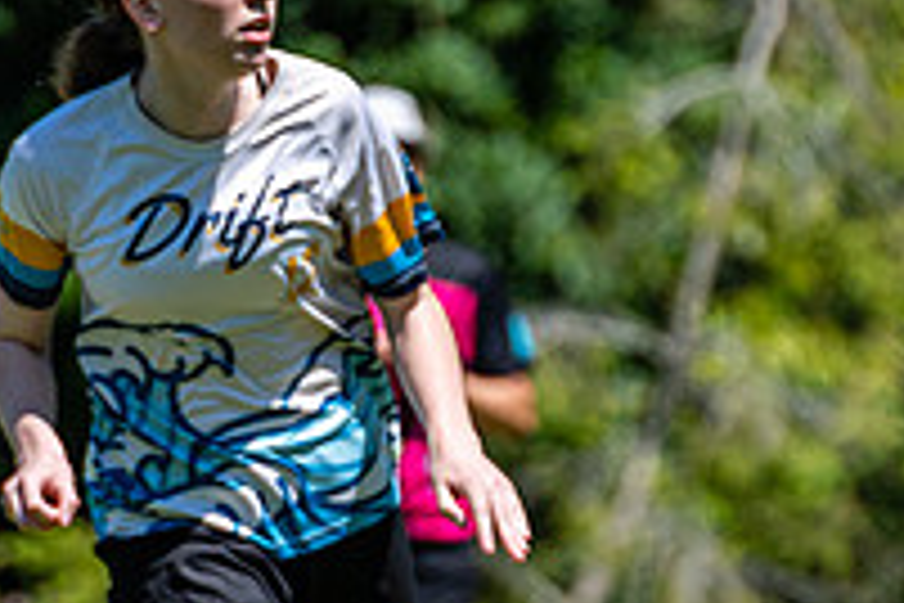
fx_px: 28122
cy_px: 466
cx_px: 1526
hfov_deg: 1.8
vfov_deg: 1.2
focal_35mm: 1120
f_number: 4
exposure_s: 1/2000
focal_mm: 200
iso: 100
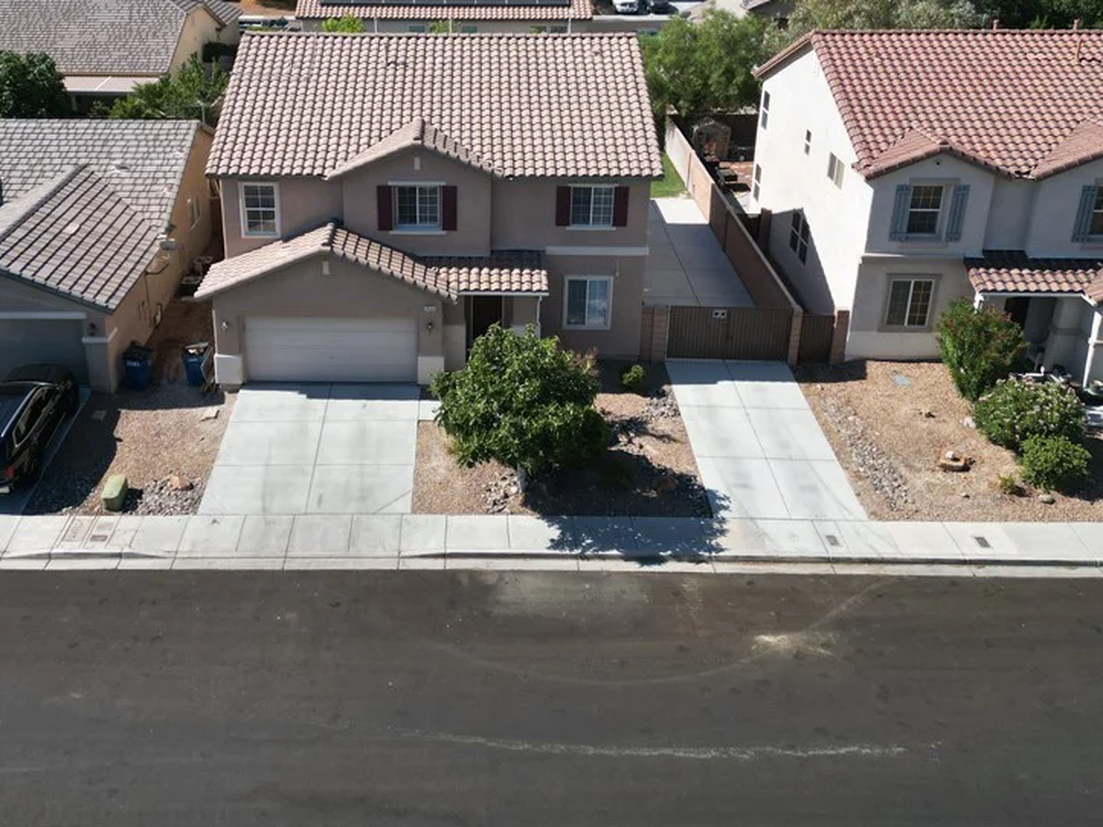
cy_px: 244
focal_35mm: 34
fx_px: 1083
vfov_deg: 41.0
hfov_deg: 53.7
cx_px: 459
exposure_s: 1/1000
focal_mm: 6.72
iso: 140
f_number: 1.7
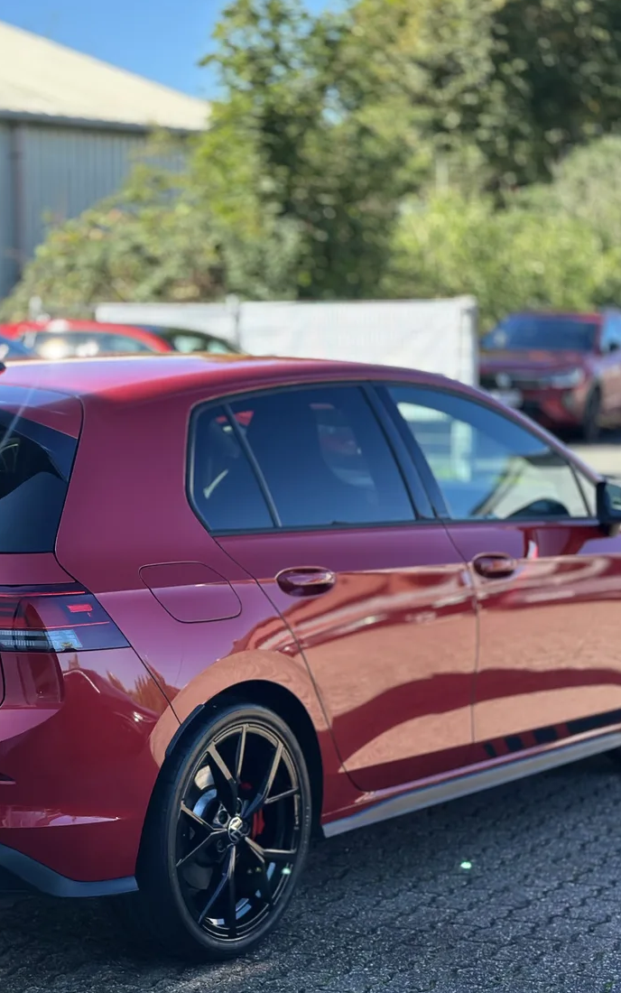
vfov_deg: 27.8
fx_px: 2003
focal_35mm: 74
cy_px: 584
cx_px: 142
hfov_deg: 17.5
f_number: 1.78
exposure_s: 1/2114
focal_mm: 6.86
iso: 80
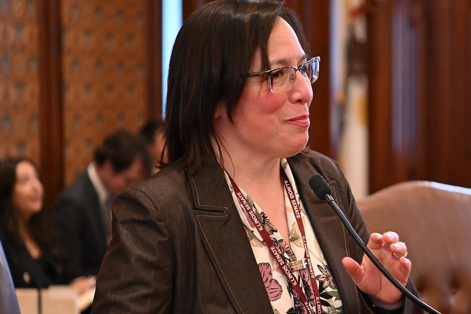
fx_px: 1465
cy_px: 200
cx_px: 346
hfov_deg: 18.2
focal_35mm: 112
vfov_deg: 12.2
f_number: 2.8
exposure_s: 1/160
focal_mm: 70
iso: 3200
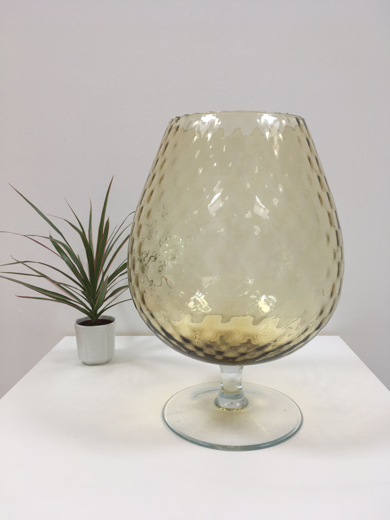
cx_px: 195
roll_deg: +1.0
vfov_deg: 61.7
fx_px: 436
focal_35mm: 29
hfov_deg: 48.2
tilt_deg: -8.0
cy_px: 260
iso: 32
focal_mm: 4.15
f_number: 2.2
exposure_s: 1/50
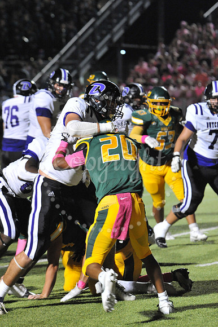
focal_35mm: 220
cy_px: 164
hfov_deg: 6.2
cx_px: 109
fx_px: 2001
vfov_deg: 9.4
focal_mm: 220
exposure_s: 1/200
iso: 6400
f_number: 7.1
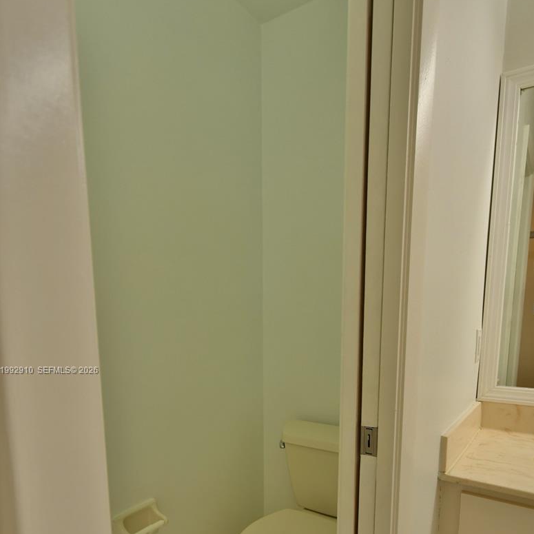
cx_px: 263
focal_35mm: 25
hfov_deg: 62.9
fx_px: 436
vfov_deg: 60.9
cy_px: 371
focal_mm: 13
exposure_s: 1/125
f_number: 5.6
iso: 1000
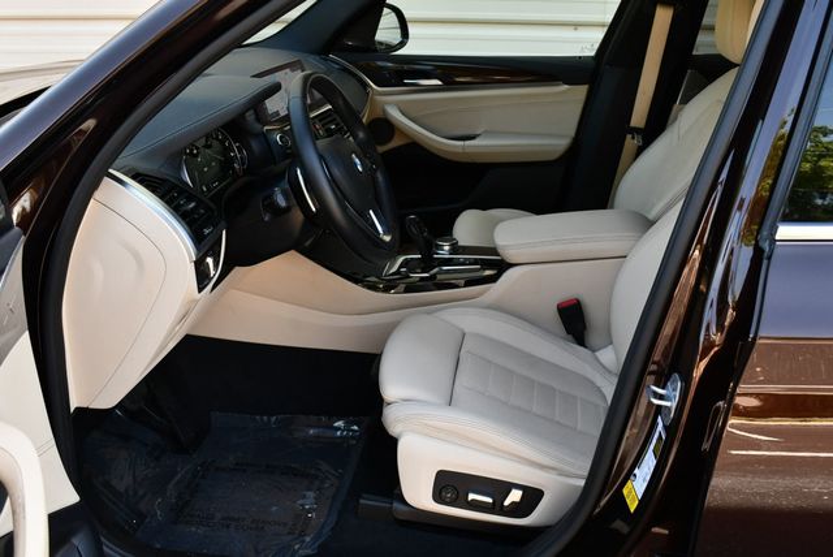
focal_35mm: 36
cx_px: 416
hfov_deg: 53.1
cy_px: 278
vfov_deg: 36.9
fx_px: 834
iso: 400
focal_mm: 18
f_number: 4.5
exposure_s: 1/250
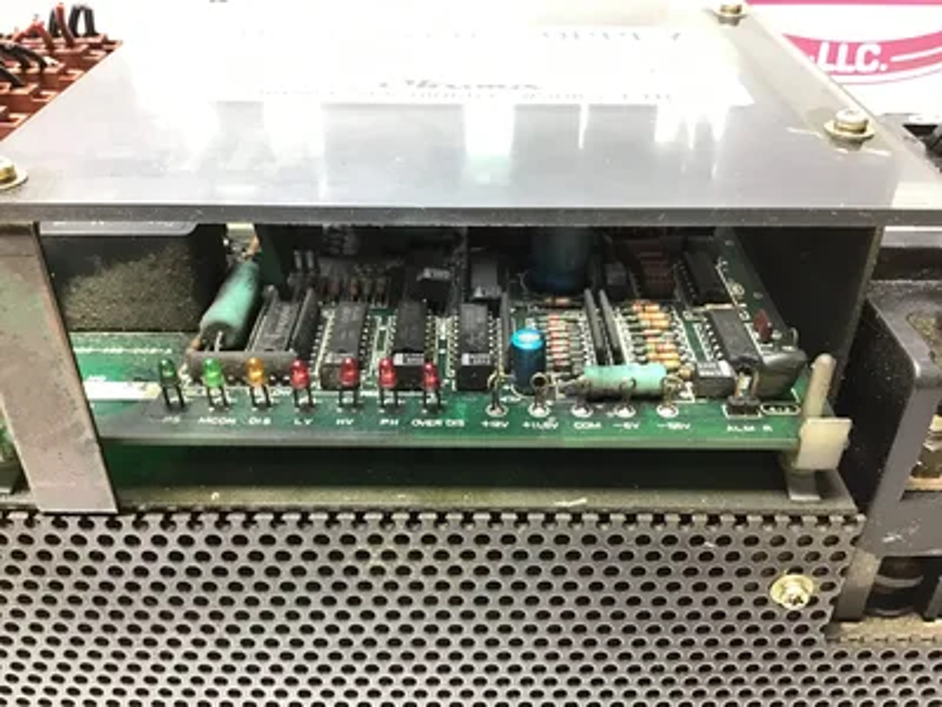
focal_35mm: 31
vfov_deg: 45.4
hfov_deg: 58.4
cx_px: 471
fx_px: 844
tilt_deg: -33.4
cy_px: 354
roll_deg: +0.9
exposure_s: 1/30
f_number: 2.4
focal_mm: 3.3
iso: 80
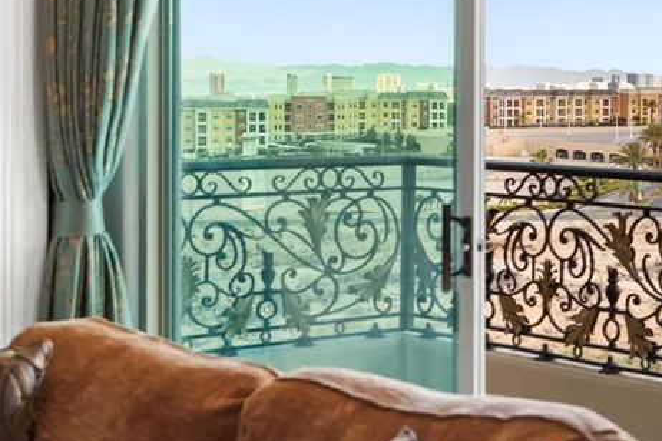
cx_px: 608
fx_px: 1710
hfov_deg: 21.4
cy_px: 78
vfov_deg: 14.6
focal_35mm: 93
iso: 400
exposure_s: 1/4000
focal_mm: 28
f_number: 2.8
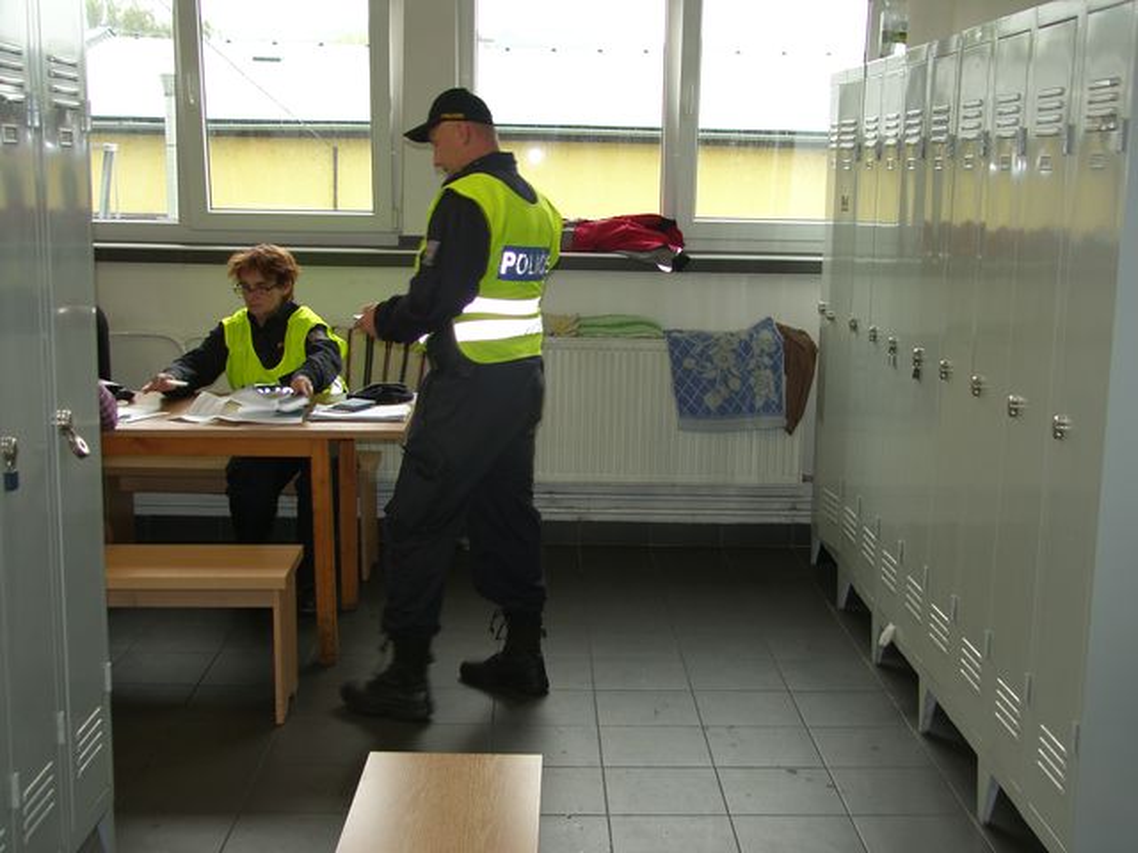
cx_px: 569
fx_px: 1479
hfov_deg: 42.1
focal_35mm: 45
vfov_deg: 32.2
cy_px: 426
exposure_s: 1/50
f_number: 2.5
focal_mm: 11.5
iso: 50
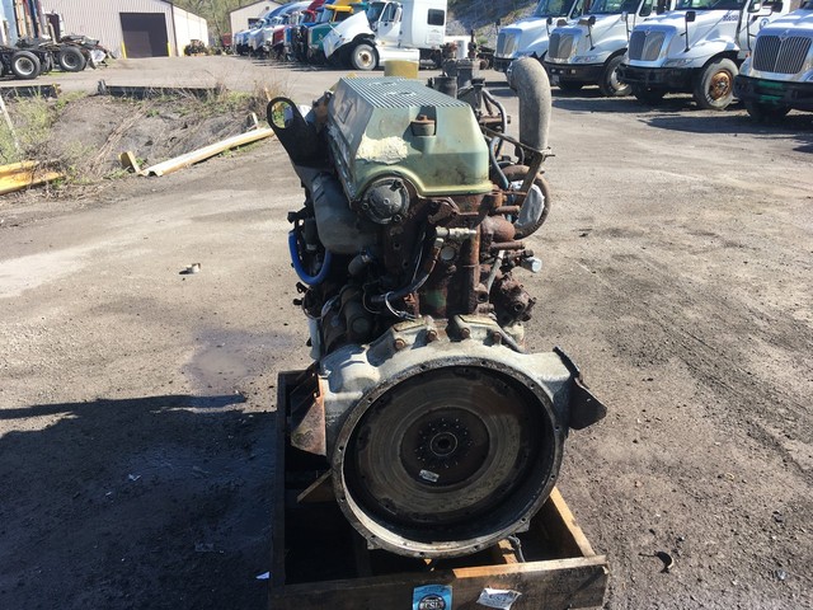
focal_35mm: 29
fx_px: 681
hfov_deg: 61.7
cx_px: 406
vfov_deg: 48.2
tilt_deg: -20.9
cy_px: 305
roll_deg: +0.5
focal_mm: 4.15
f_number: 2.2
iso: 25
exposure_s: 1/630
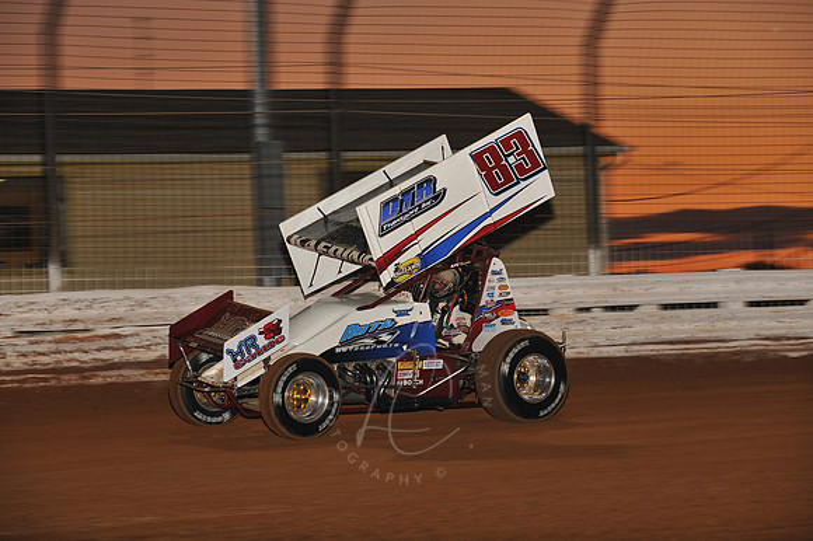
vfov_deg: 11.4
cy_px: 270
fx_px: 2708
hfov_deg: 17.1
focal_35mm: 120
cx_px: 406
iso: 640
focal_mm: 120
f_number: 6.3
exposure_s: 1/320
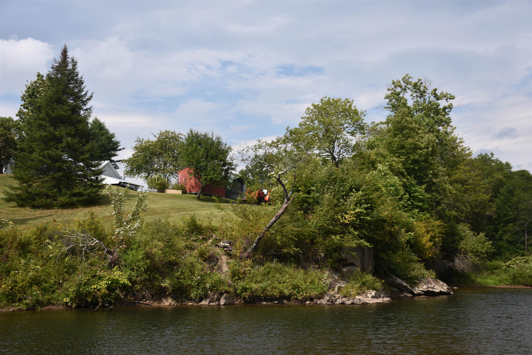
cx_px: 266
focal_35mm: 48
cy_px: 178
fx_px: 709
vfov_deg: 28.1
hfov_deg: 41.1
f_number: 5
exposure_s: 1/250
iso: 100
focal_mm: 32
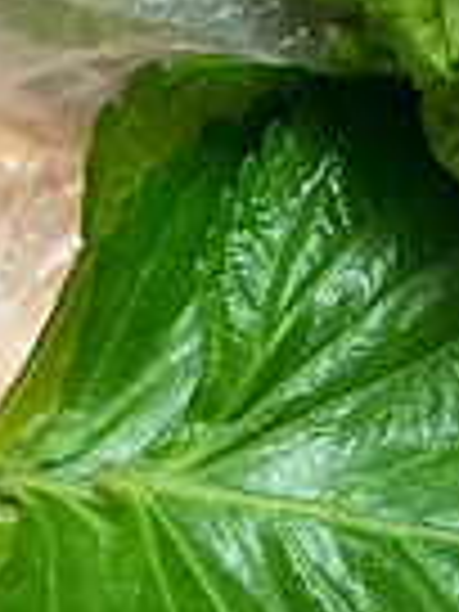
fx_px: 1945
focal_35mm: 110
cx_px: 423
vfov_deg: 17.9
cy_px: 281
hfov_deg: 13.3
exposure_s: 1/60
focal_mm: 3.99
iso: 200
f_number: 1.8
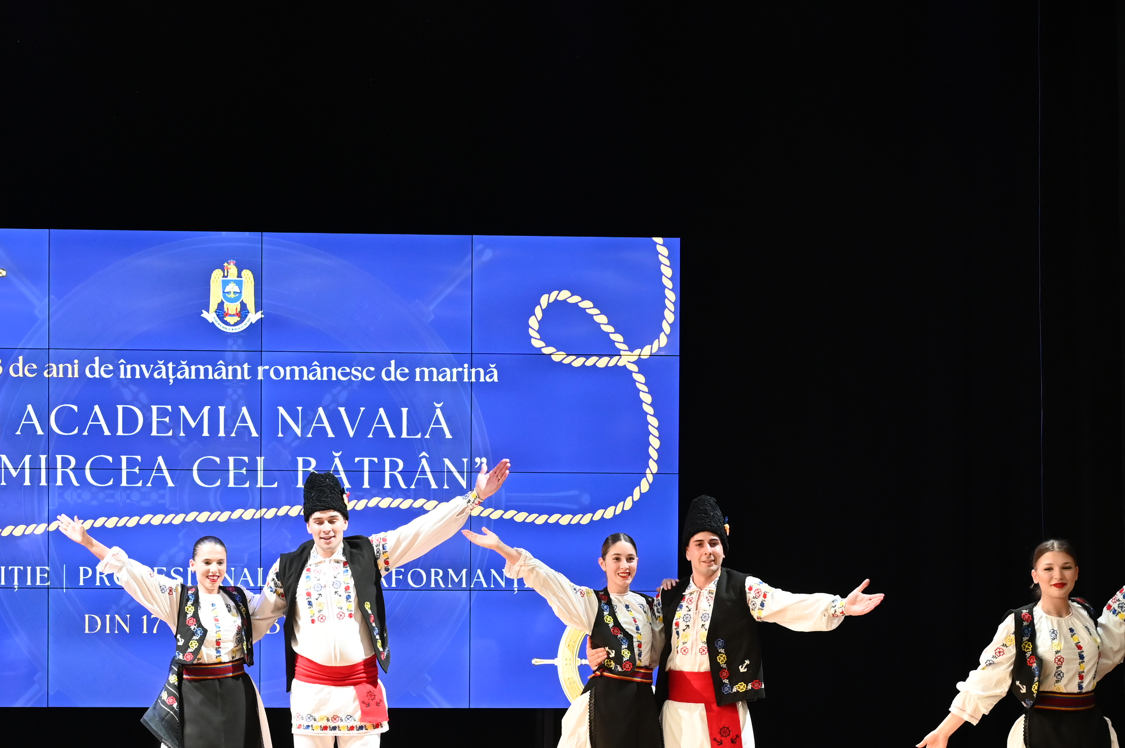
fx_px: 2998
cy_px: 610
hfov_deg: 21.2
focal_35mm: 96
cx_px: 393
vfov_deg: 14.1
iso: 2000
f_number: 4
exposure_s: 1/125
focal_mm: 52
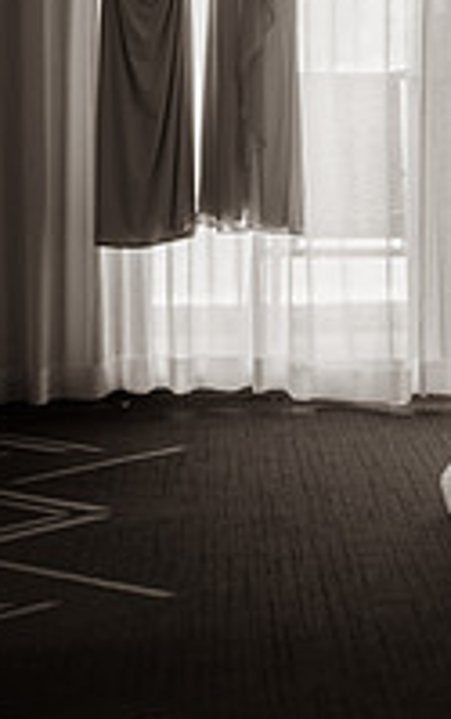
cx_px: 938
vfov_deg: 19.5
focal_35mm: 105
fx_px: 2058
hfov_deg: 11.2
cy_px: 96
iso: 200
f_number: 1.2
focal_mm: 35
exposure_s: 1/125
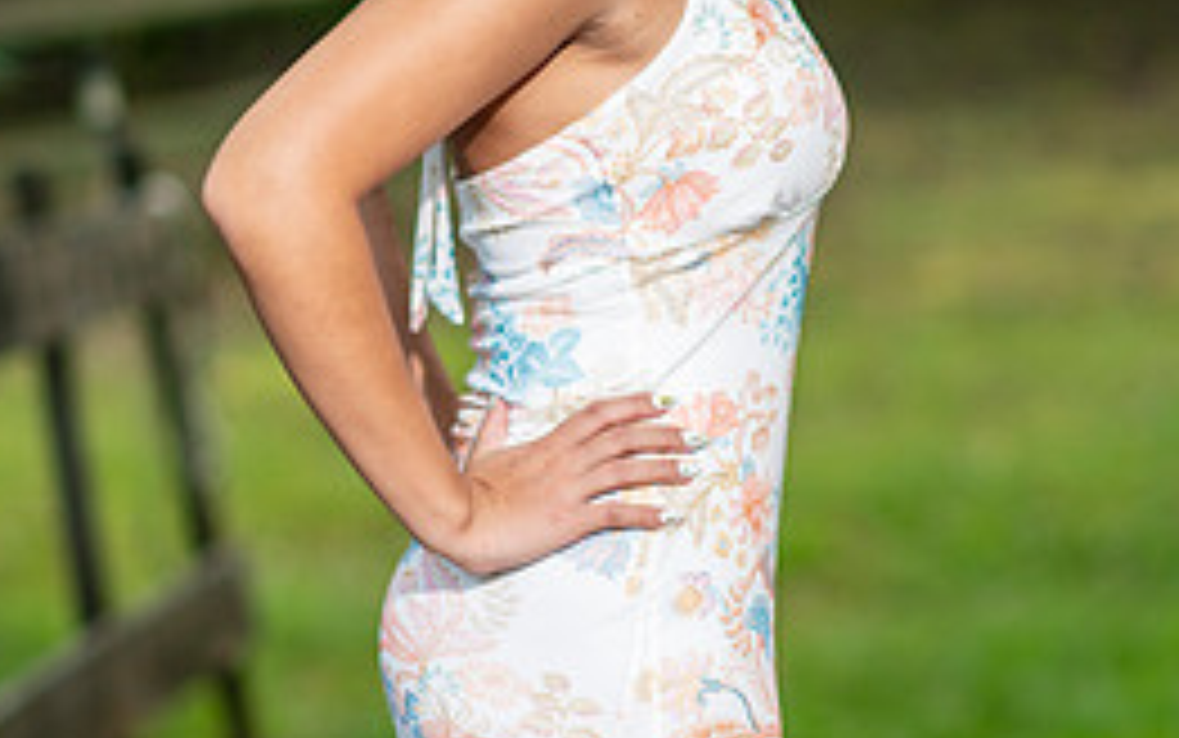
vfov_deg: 5.9
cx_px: 572
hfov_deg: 9.4
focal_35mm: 222
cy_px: 266
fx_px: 7136
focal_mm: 85
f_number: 2
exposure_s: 1/125
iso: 100
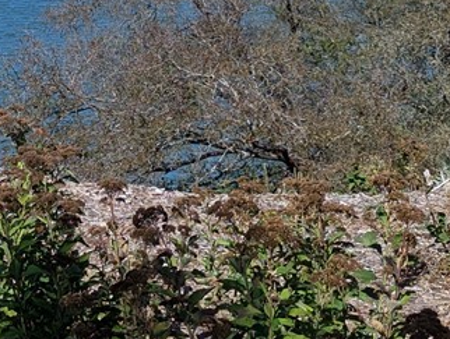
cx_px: -44
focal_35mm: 152
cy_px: -75
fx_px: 1980
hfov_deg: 12.7
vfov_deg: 9.7
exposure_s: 1/2110
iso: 48
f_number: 1.85
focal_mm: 6.81
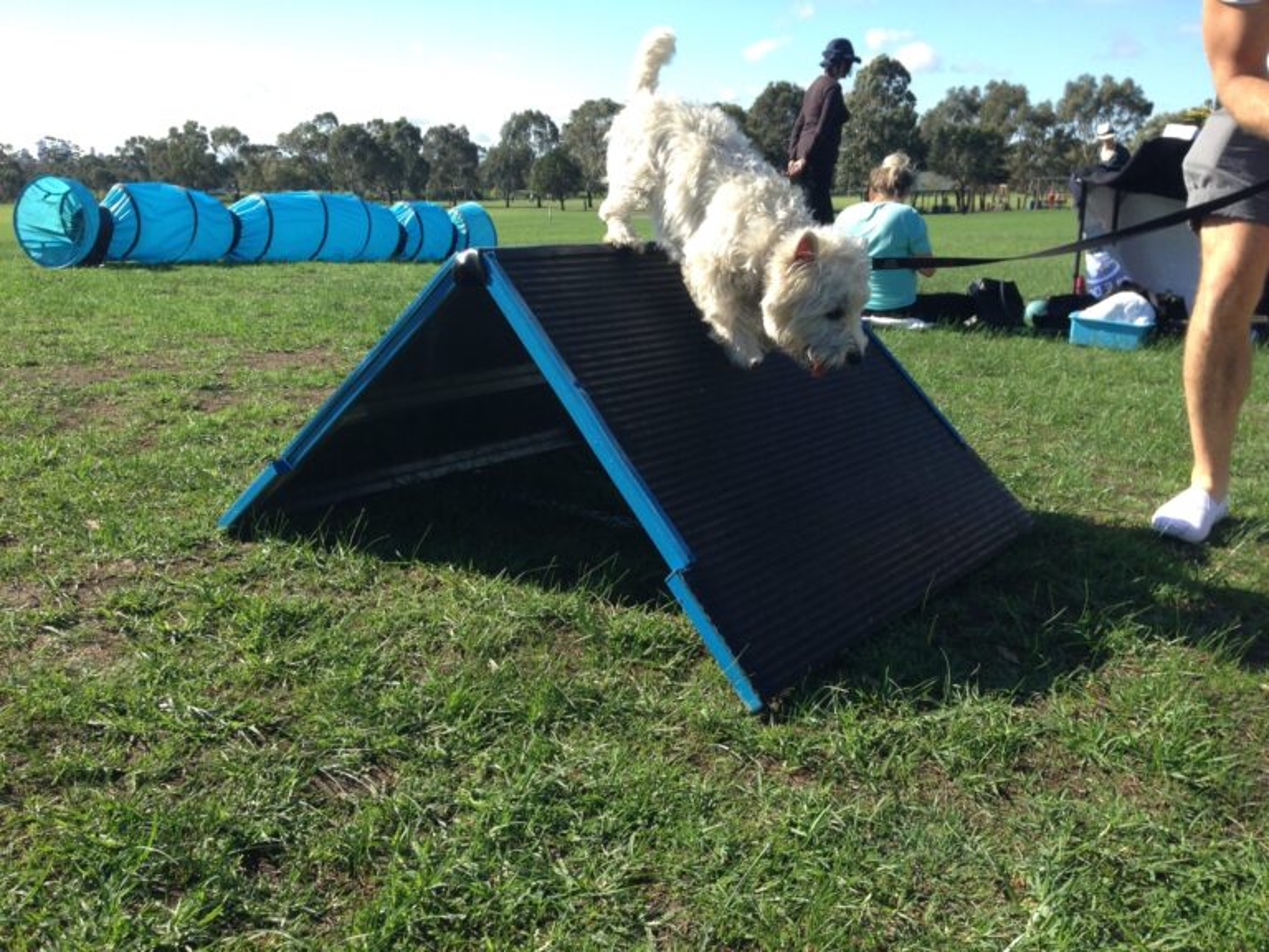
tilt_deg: -15.3
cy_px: 476
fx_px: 1210
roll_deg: +0.5
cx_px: 634
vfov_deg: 42.9
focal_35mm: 33
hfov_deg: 55.4
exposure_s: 1/797
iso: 50
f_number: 2.4
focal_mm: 4.12
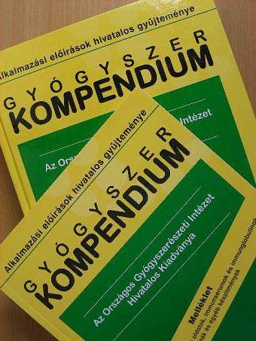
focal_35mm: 48
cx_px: 128
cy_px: 170
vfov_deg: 39.6
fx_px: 473
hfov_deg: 30.3
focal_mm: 8
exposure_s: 1/35.2
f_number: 3.5
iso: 50
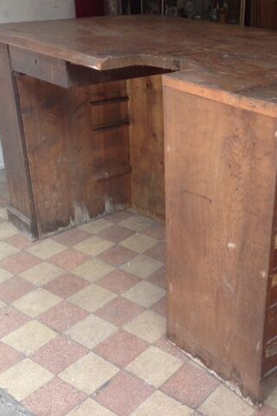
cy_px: 208
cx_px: 209
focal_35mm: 49
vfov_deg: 40.4
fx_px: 566
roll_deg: -1.3
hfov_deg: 27.1
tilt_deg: -23.2
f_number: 2.4
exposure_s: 1/60
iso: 64
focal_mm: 4.28
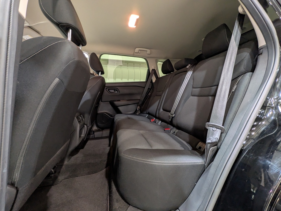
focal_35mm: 14
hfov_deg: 102.1
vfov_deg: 85.7
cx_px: 140
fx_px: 114
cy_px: 106
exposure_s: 1/30
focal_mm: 1.83
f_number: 2.2
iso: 267
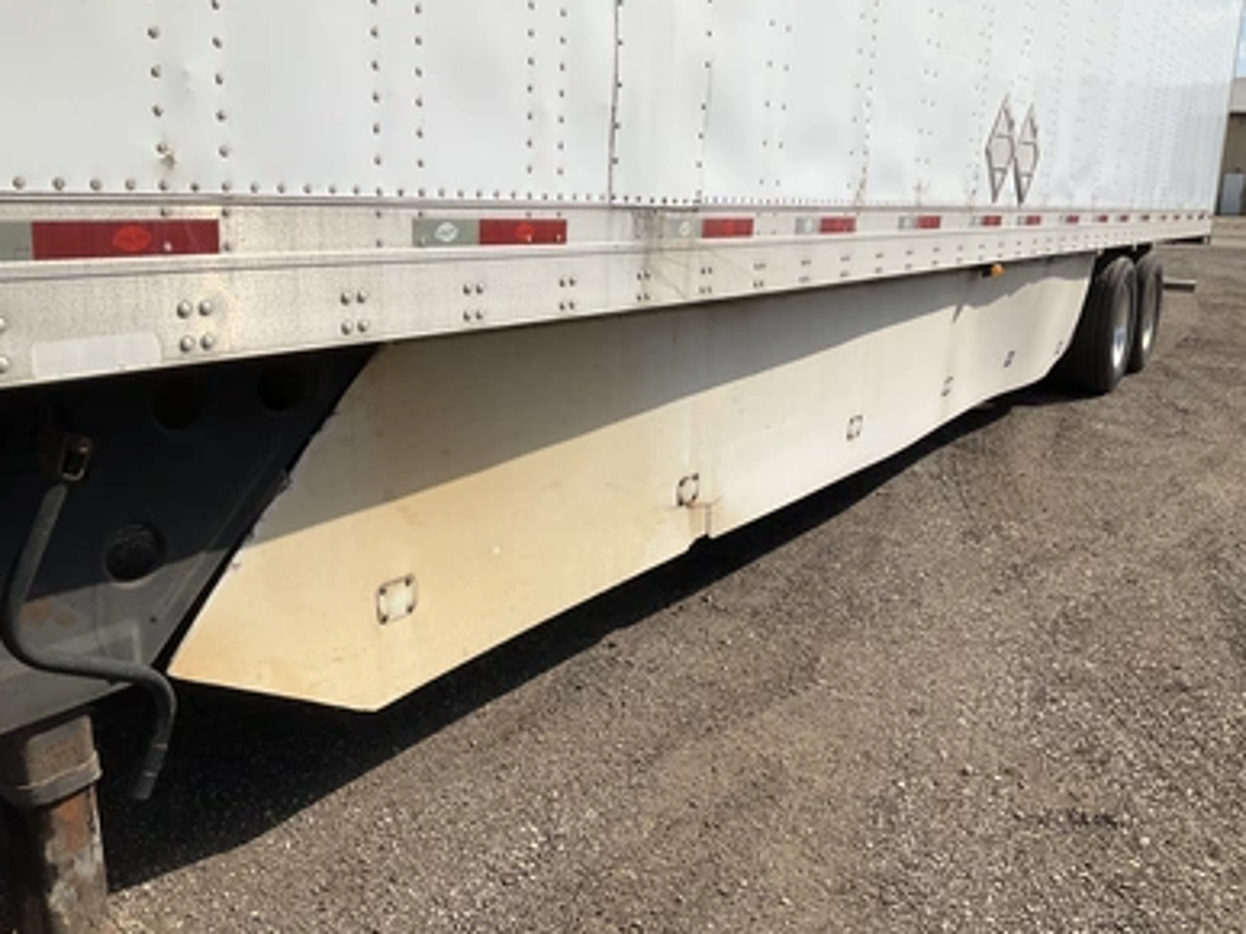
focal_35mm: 30
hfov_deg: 60.0
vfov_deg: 46.8
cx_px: 631
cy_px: 467
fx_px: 1080
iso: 25
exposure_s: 1/3534
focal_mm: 3
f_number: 1.8
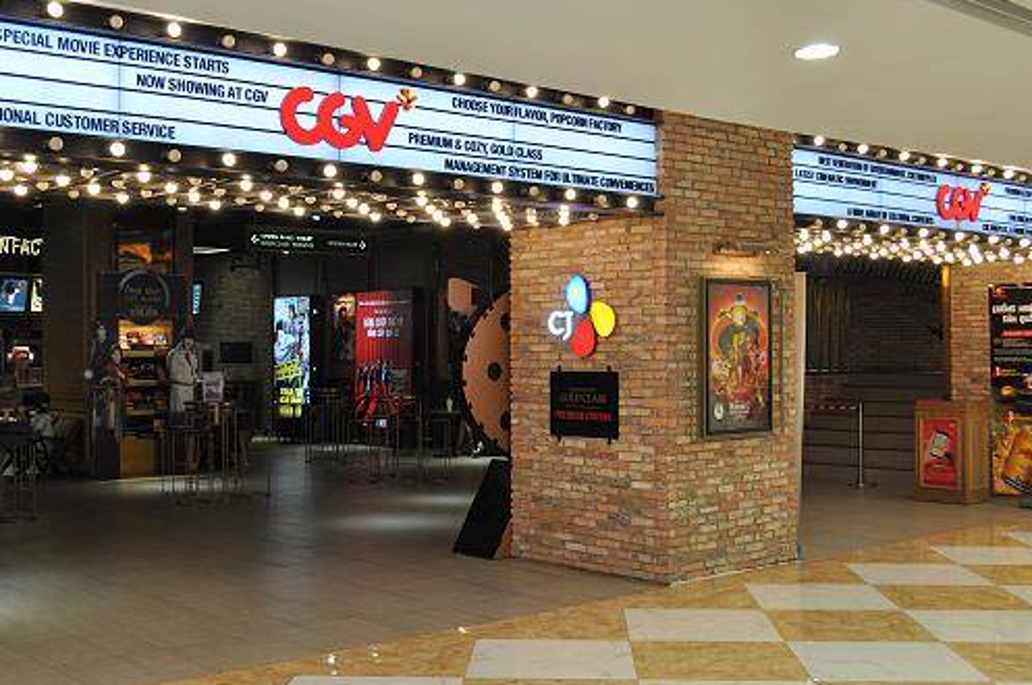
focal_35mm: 42
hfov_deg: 46.4
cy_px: 327
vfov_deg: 31.8
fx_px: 1202
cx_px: 469
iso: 400
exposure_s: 1/30
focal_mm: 24
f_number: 5.6
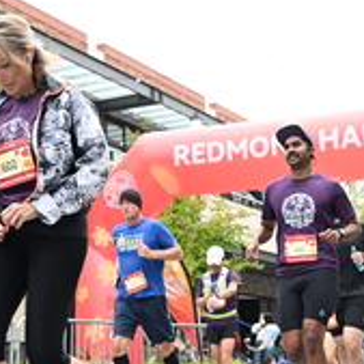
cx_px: 214
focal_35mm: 80
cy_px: 146
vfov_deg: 21.6
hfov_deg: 21.6
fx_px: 952
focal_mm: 29
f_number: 4
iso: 2000
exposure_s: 1/640
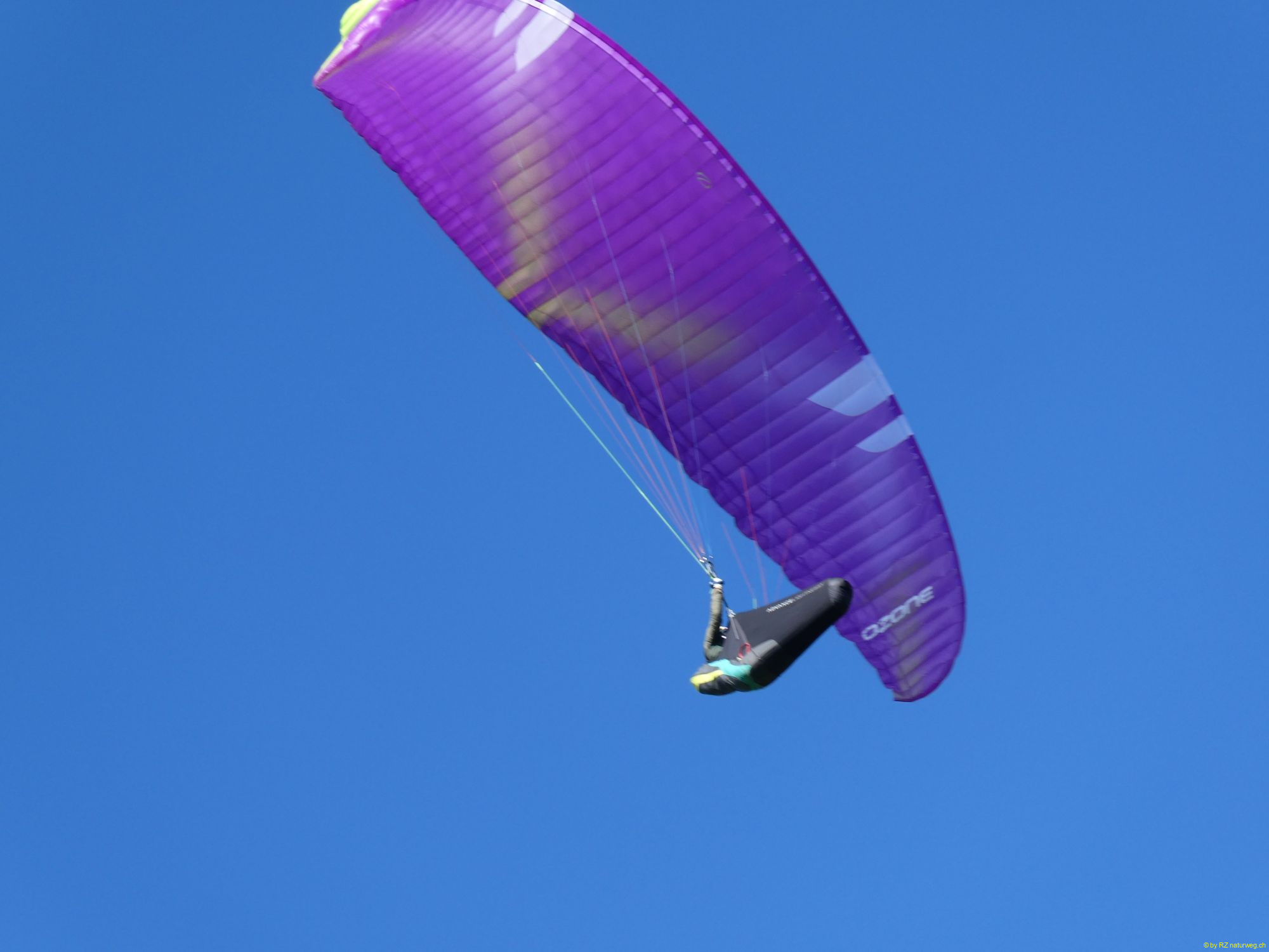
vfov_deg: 11.0
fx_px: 4949
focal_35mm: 135
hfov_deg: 14.6
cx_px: 634
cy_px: 476
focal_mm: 24.2
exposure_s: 1/250
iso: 80
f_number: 5.3
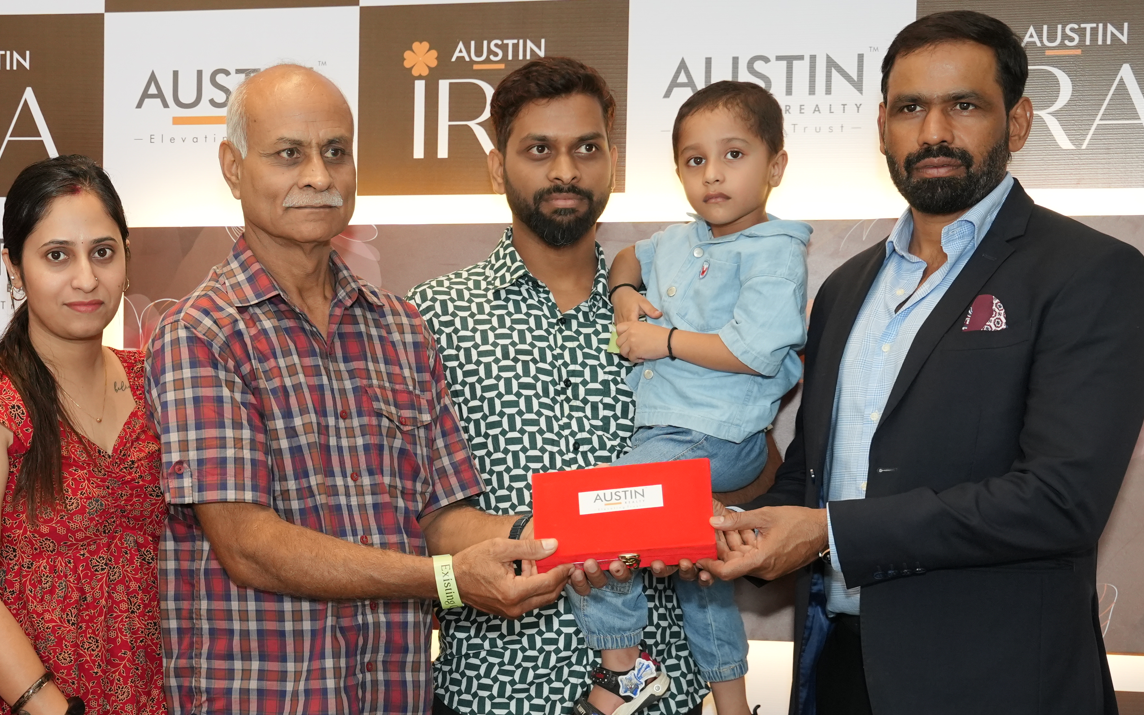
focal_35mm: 74
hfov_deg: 27.3
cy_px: 525
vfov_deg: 17.4
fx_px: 2320
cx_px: 261
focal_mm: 36.7
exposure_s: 1/160
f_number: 4.5
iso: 1600
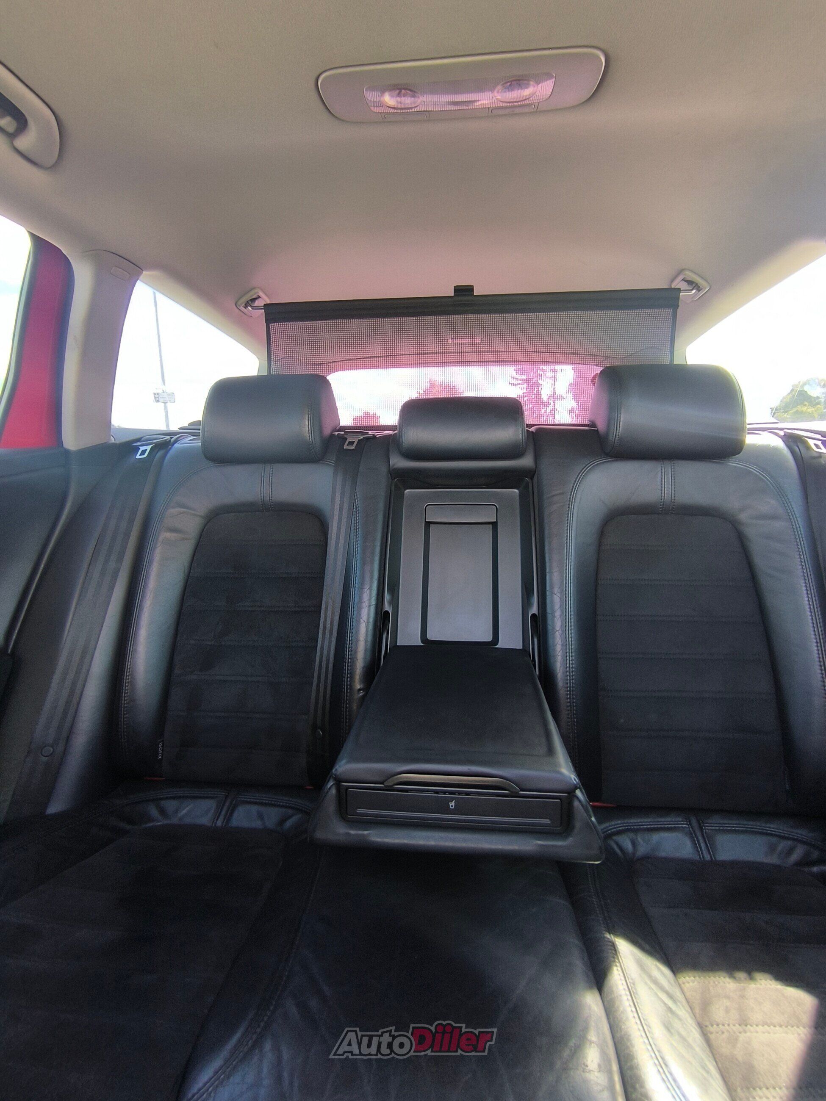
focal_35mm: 16
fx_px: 509
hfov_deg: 78.1
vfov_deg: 94.5
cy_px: 550
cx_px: 413
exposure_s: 1/50
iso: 80
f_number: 2.2
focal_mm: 1.65
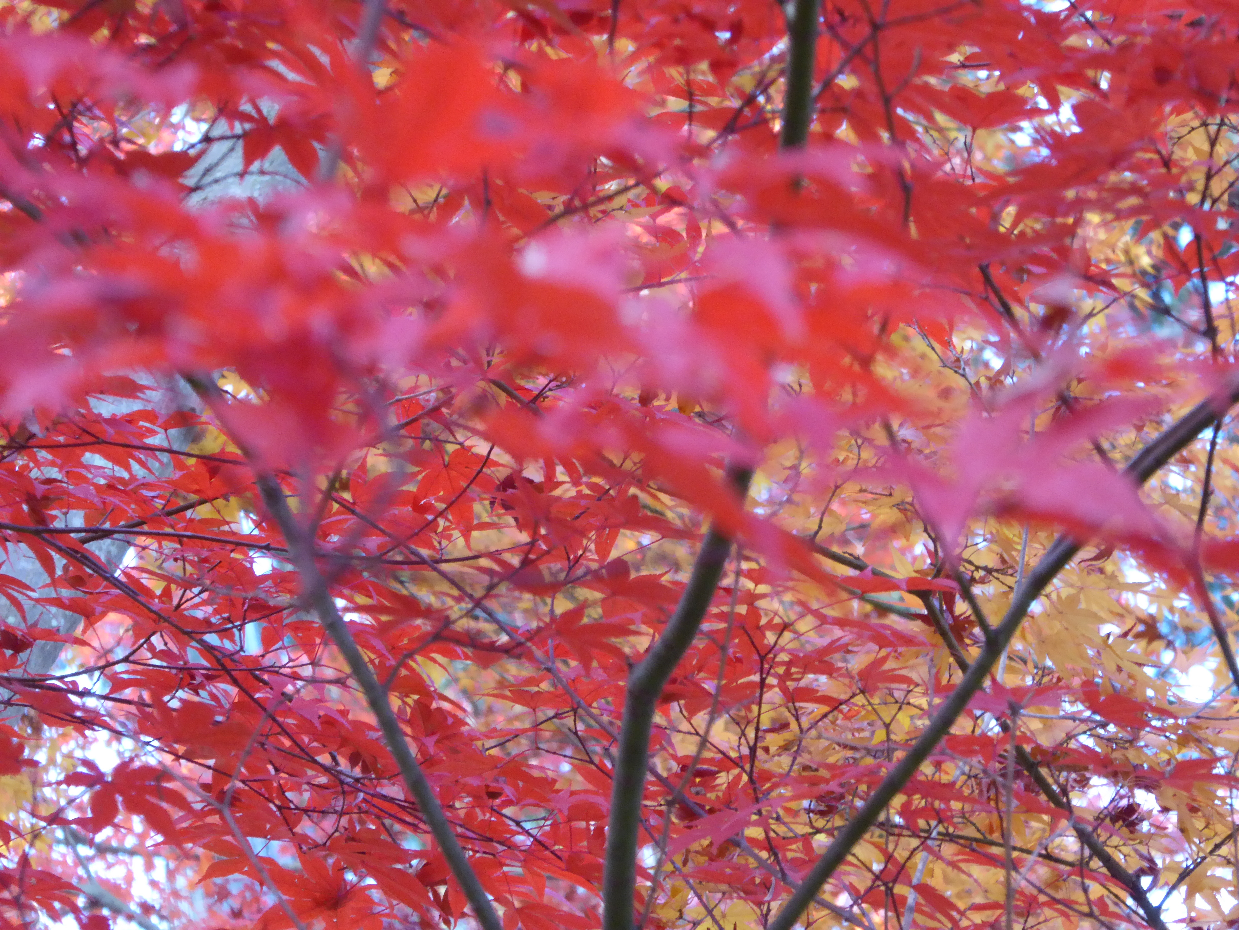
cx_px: 620
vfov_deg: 5.8
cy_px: 465
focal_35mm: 257
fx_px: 9199
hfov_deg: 7.7
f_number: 5.6
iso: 400
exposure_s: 1/40
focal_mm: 41.4
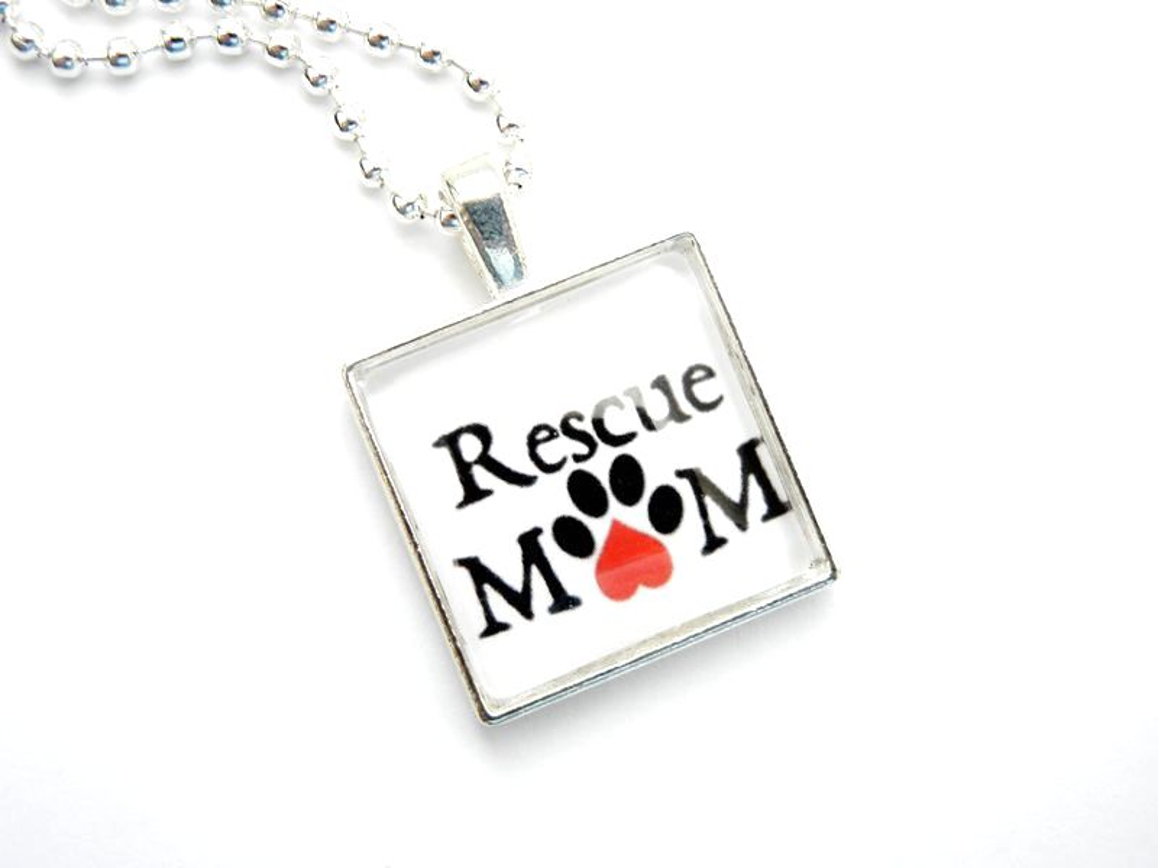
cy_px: 434
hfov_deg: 36.8
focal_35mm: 52
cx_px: 579
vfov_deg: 28.0
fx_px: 1740
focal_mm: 9.3
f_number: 3.9
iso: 320
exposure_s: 1/29.2
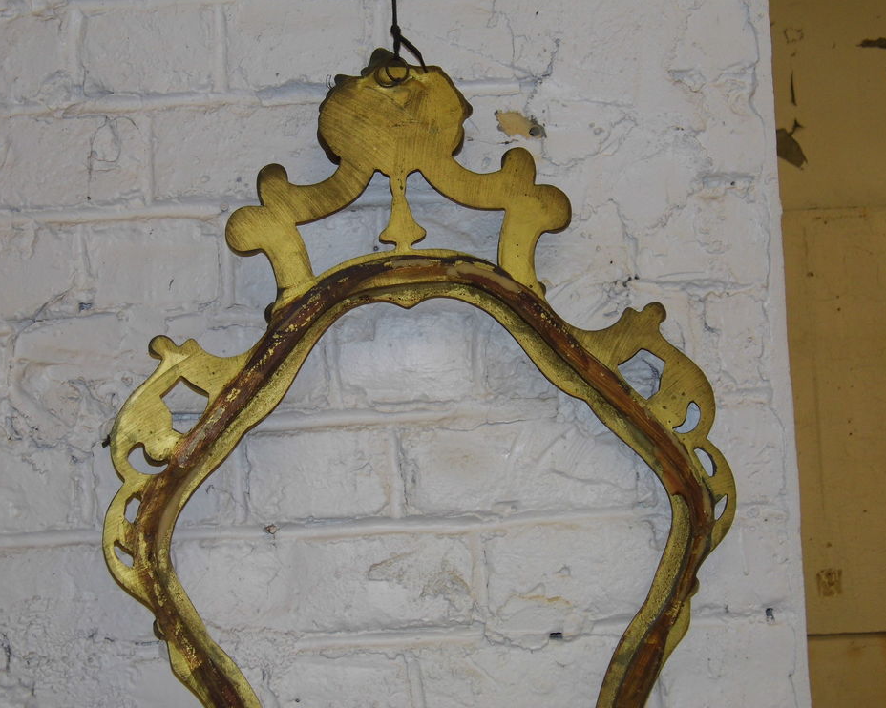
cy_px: 356
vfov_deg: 25.0
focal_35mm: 61
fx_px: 1599
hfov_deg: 31.0
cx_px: 423
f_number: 3.9
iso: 100
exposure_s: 1/60
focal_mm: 10.4
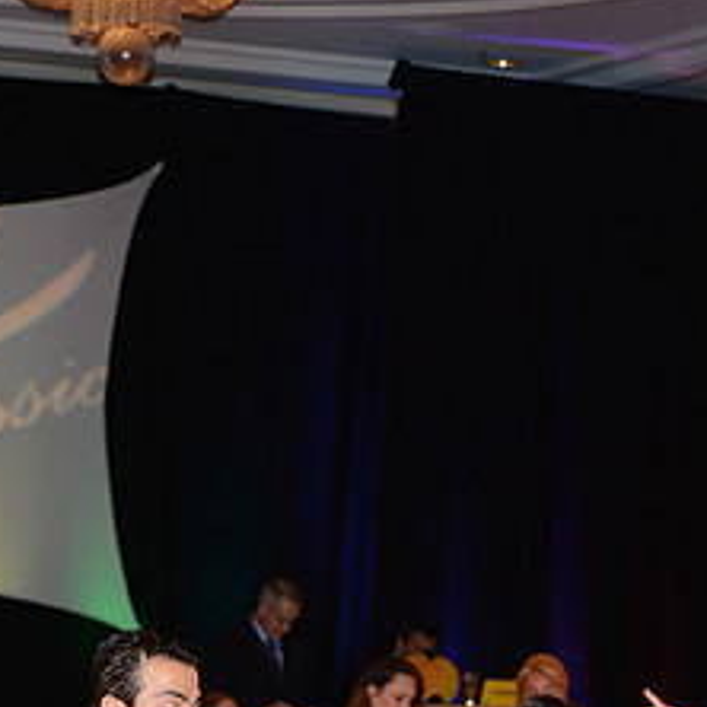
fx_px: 4621
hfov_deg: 8.7
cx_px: 390
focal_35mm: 200
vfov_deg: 8.6
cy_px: 908
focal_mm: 90
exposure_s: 1/250
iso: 1000
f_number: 5.6
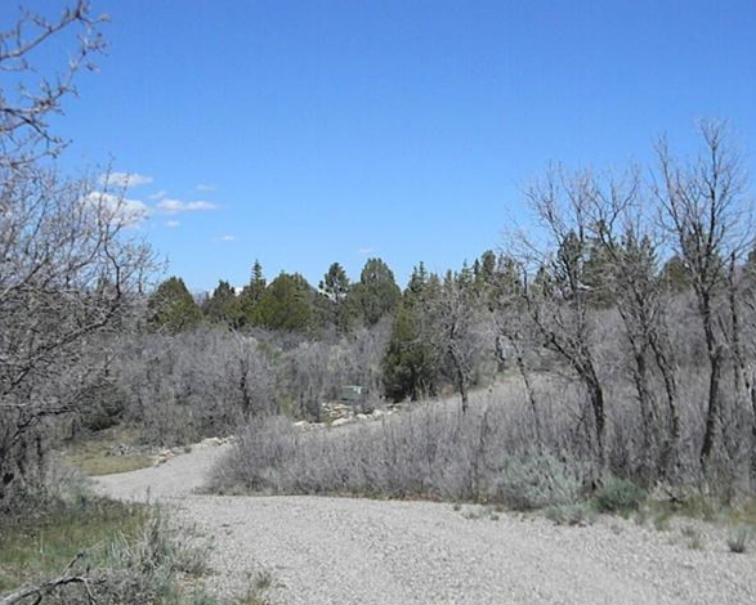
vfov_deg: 30.3
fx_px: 1119
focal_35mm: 50
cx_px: 411
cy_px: 302
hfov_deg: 37.3
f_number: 7.8
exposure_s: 1/1513
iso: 643
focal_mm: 8.6
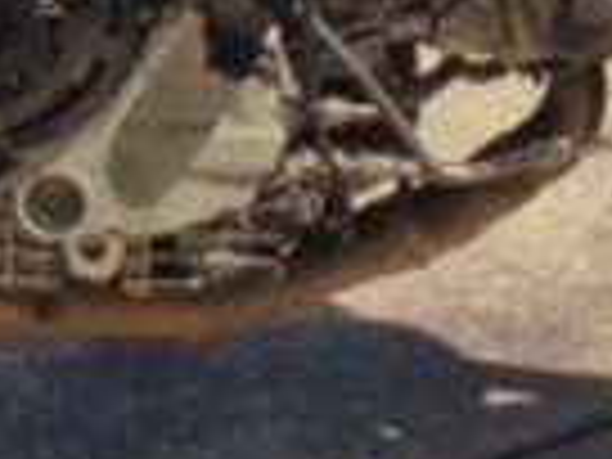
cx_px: 198
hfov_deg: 10.2
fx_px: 3430
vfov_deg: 7.5
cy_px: -288
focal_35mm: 194
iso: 50
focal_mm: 4.12
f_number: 2.4
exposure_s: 1/1004
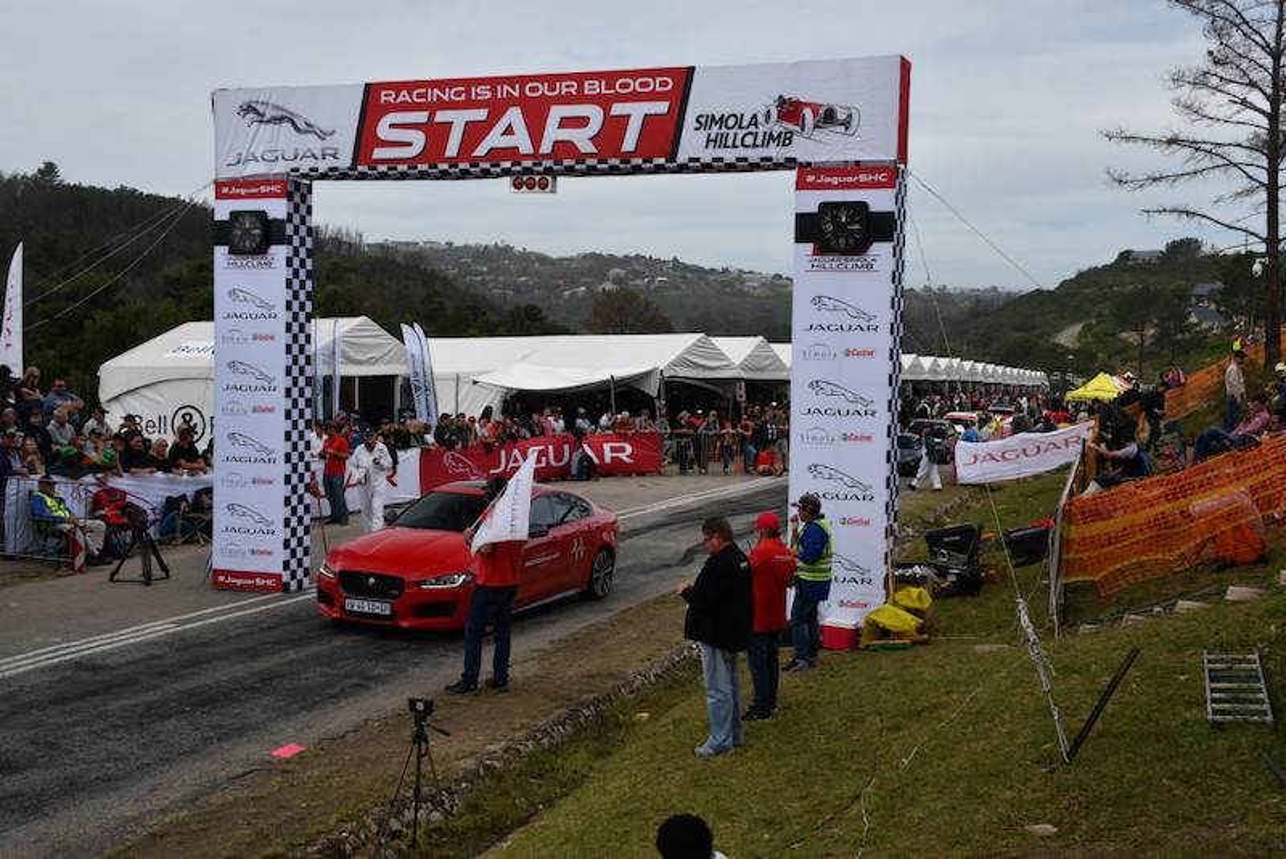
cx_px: 643
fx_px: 1394
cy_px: 430
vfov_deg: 34.2
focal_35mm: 39
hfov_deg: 49.5
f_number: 10
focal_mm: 26
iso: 100
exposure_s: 1/60
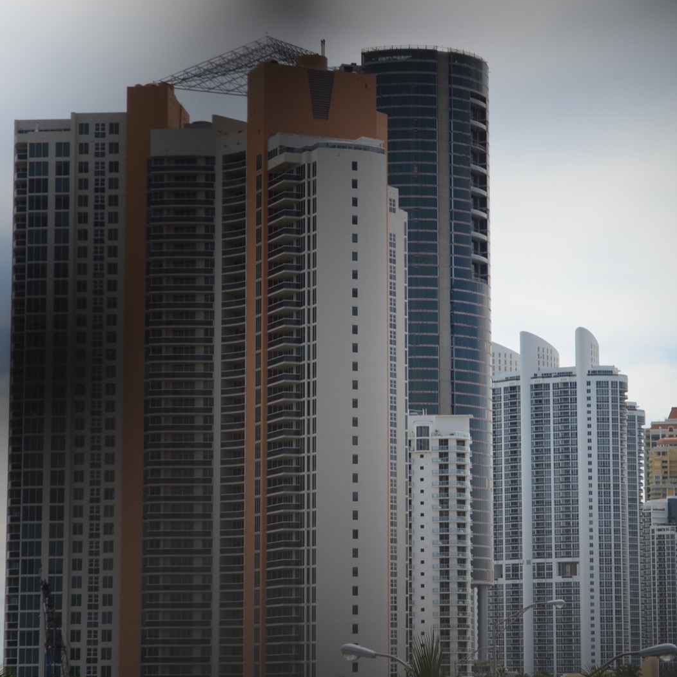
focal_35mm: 107
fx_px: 2360
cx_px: 474
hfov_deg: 16.3
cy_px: 337
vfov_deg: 16.3
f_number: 8
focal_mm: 55
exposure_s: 1/250
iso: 110
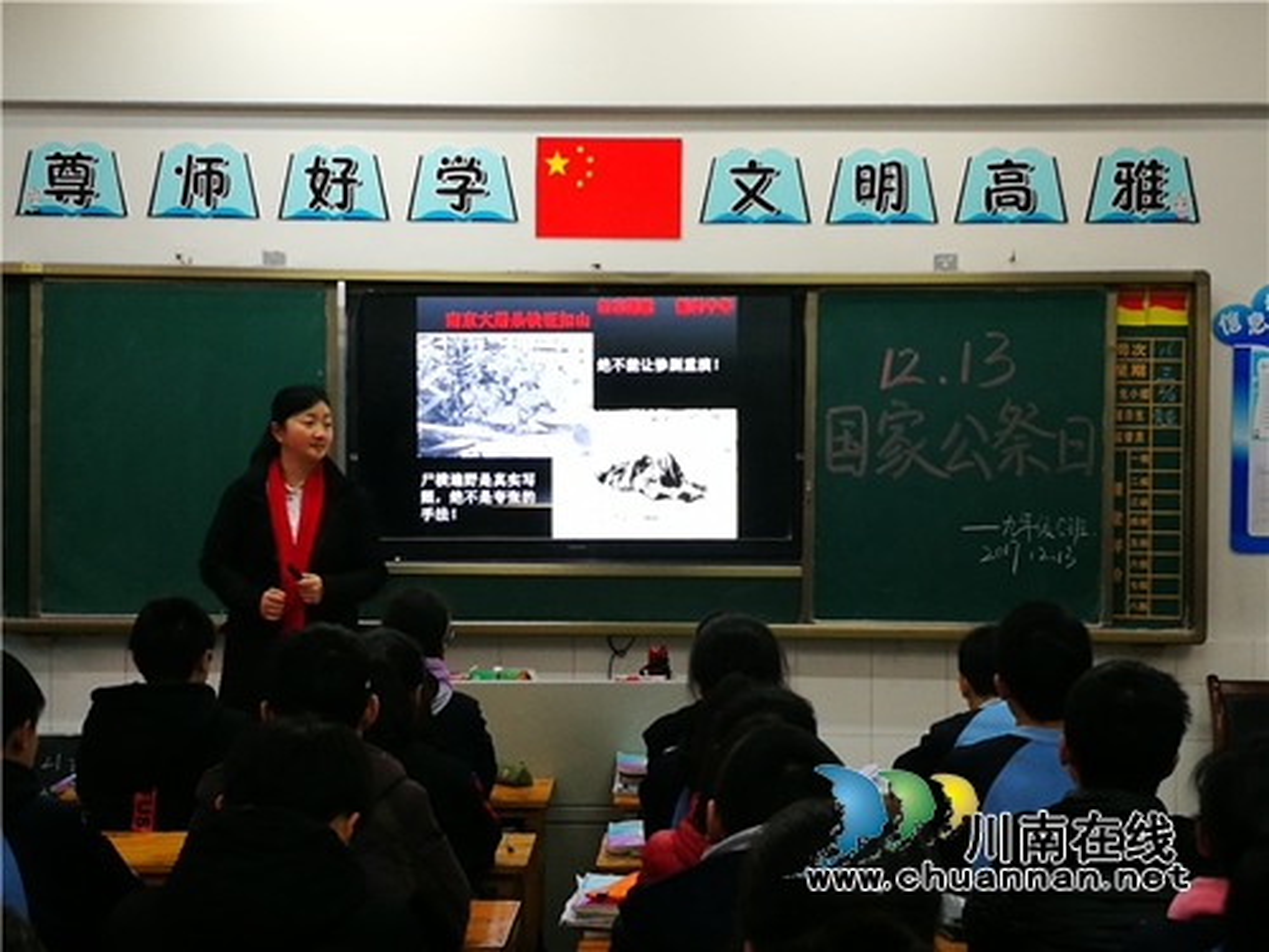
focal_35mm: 64
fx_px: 2346
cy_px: 476
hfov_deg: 30.3
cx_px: 634
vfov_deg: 22.9
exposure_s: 1/33.3
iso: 200
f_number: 2.2
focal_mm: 4.5
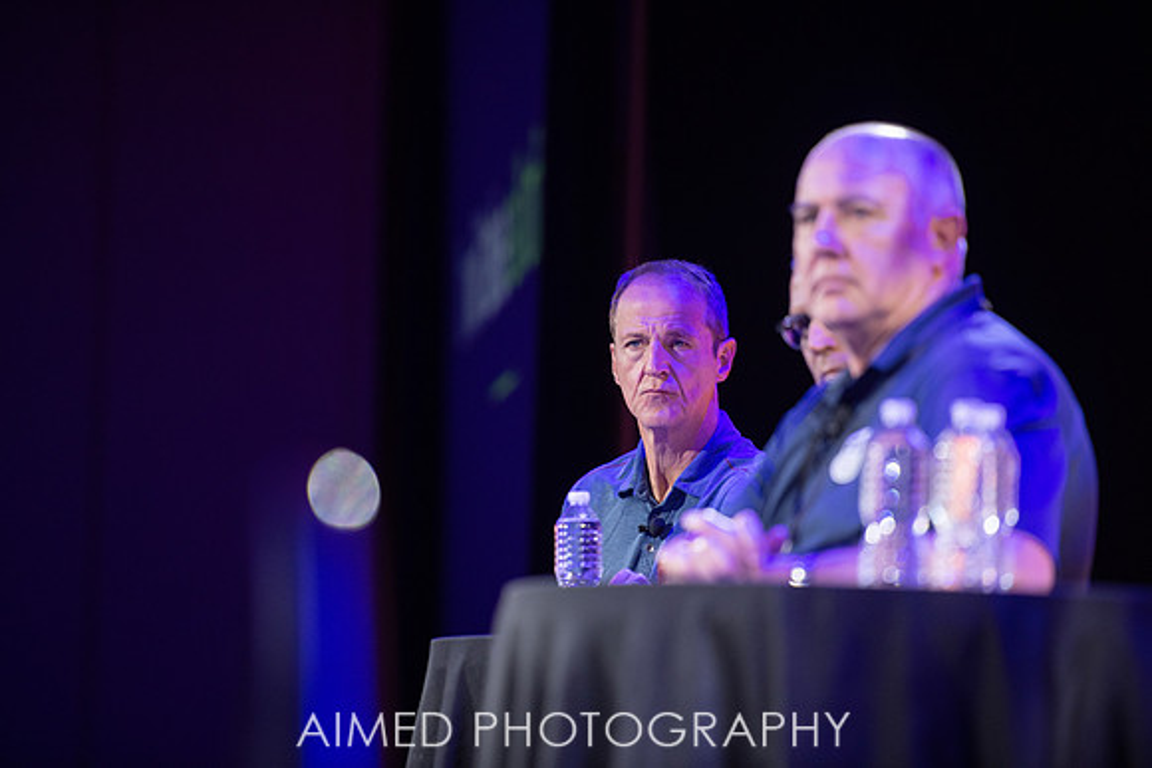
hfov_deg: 10.3
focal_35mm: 200
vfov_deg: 6.9
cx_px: 576
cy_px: 384
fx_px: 6401
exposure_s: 1/200
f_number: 2.8
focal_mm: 200
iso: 1250
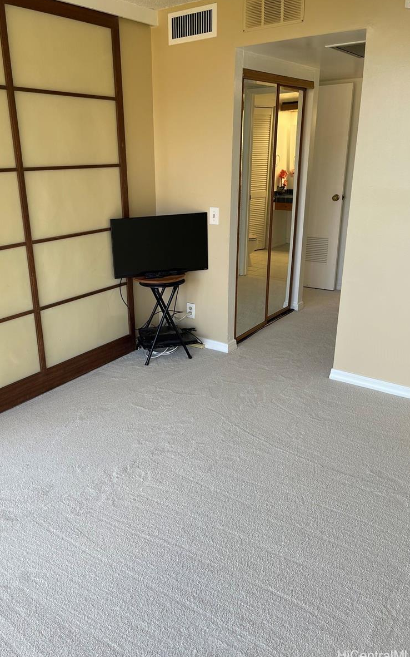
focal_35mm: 28
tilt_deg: -18.0
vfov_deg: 66.5
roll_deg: +1.7
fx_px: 501
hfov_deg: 44.4
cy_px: 327
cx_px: 169
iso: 32
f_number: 1.6
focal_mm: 5.1
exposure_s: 1/120
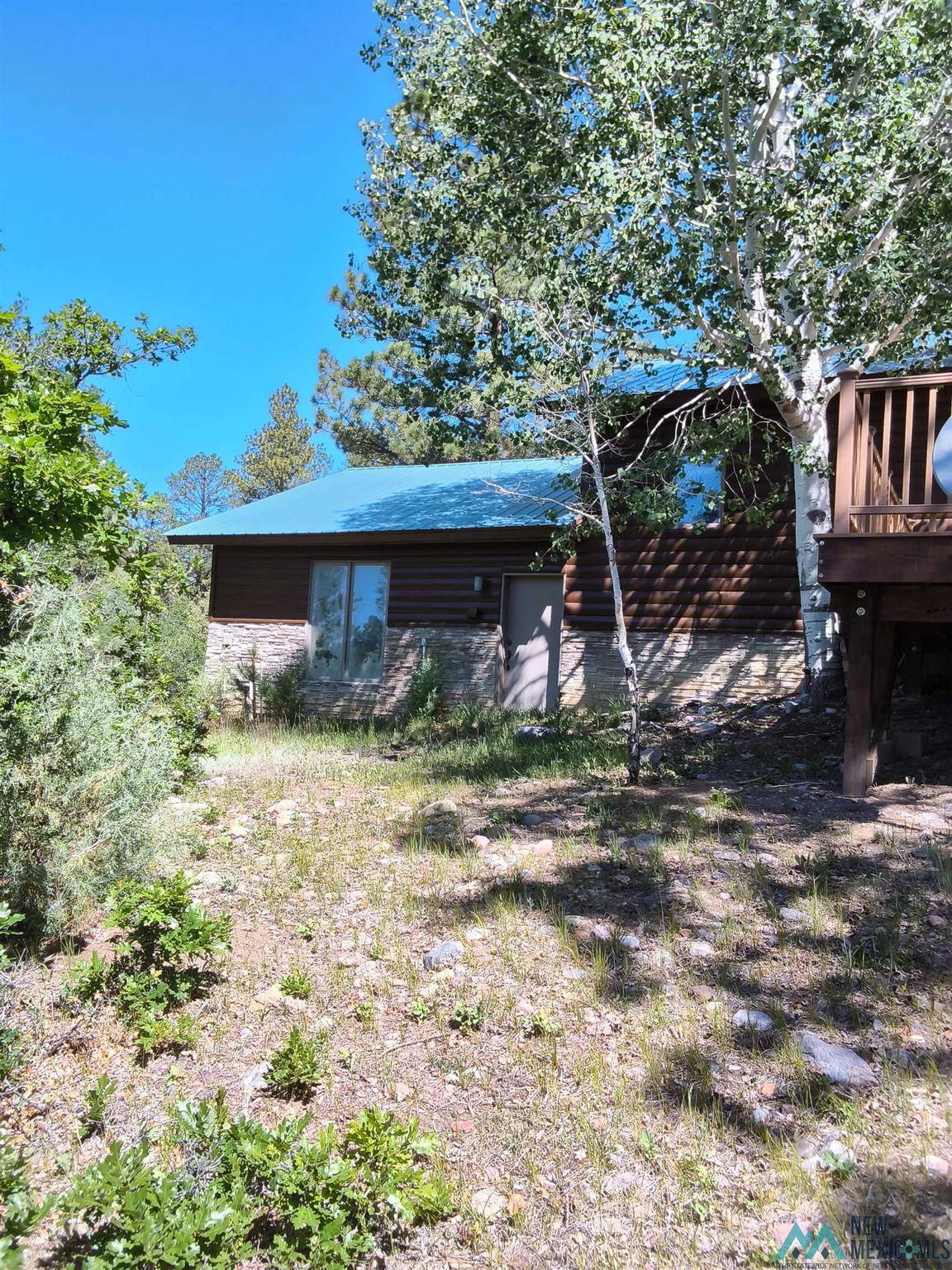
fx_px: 990
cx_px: 476
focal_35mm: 27
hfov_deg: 51.4
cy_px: 635
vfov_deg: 65.3
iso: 32
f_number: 2
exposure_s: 1/1001
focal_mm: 2.87
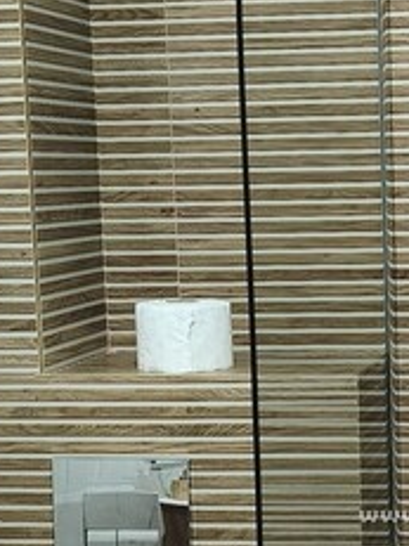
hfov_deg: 14.2
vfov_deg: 19.2
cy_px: 402
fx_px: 1608
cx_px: 418
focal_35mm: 102
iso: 640
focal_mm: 6.06
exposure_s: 1/50
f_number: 1.7
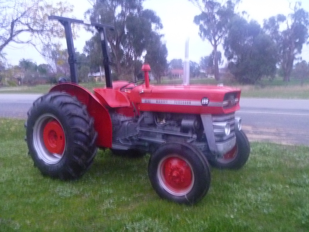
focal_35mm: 35
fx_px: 312
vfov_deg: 40.7
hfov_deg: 52.6
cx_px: 154
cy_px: 116
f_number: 3.5
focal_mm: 6.3
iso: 800
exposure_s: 1/8
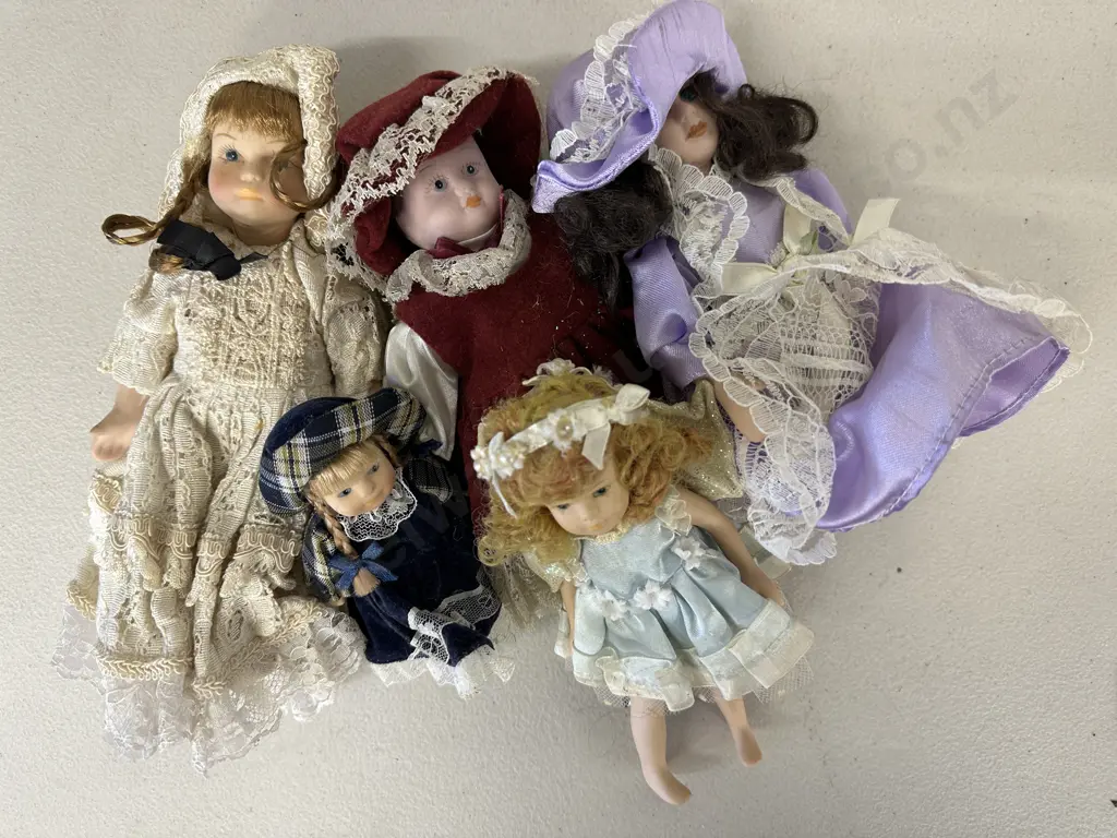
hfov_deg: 71.6
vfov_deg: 56.8
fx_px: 774
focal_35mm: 24
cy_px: 419
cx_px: 558
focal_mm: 6.86
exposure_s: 1/50
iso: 125
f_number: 1.78
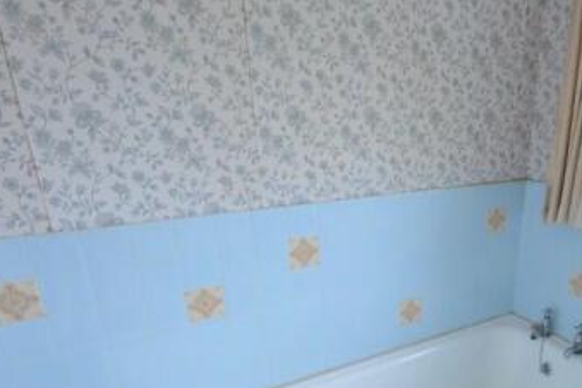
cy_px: 291
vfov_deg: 43.5
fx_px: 469
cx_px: 431
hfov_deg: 60.5
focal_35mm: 29
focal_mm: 10
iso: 400
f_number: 8
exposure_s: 1/25
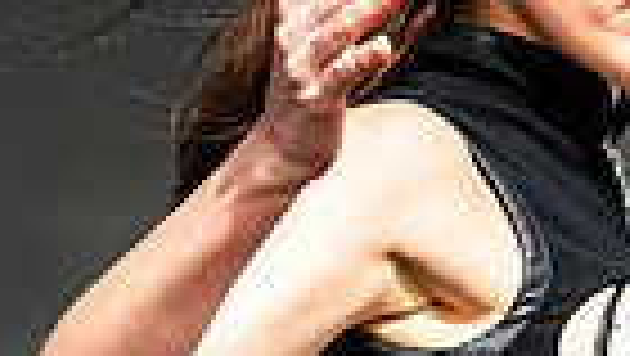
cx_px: 527
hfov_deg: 2.3
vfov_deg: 1.3
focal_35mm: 943
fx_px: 15765
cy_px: 217
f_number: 4.5
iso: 250
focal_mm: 200
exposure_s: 1/3200
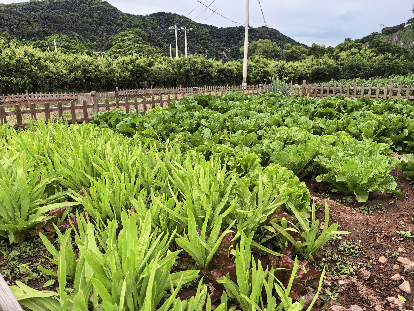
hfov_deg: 71.6
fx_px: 287
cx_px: 207
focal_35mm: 24
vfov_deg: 56.8
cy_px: 156
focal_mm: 6.98
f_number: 2
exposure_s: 1/1294
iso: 125
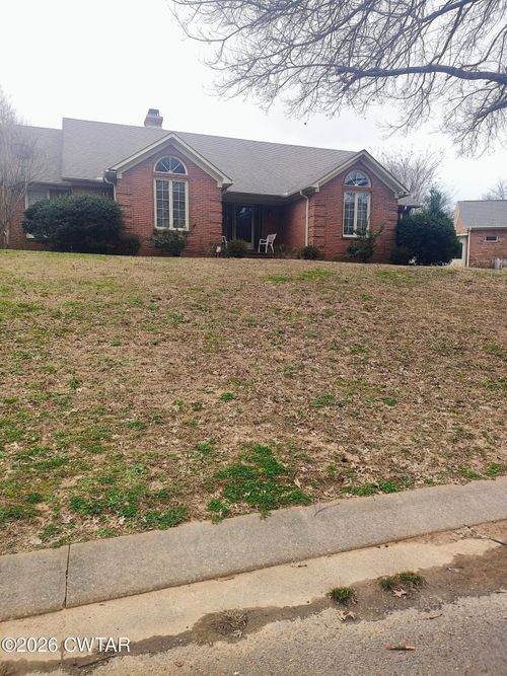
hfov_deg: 54.9
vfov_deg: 69.4
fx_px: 488
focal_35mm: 25
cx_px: 254
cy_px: 338
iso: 100
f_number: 1.7
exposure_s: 1/339
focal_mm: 4.71
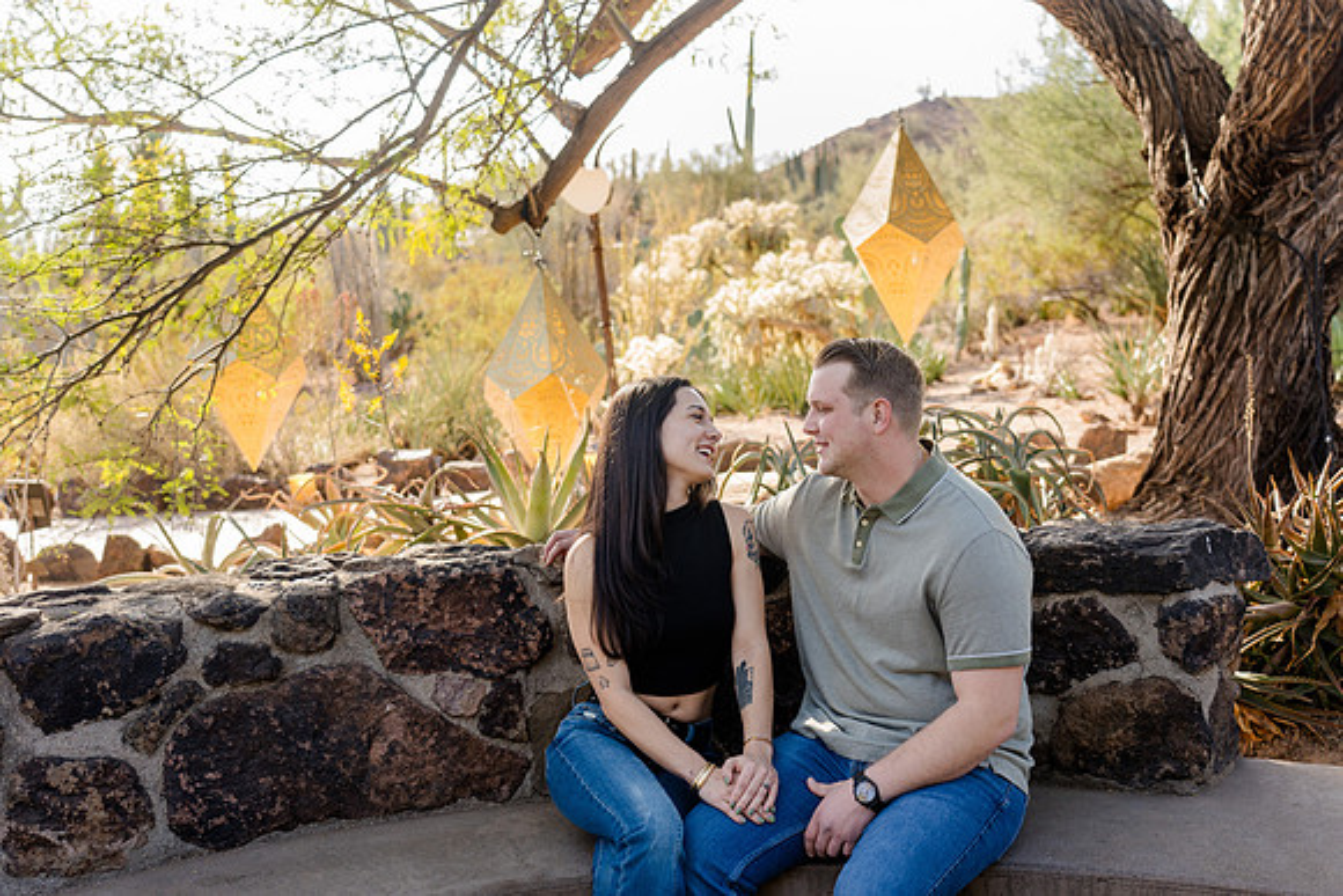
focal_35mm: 42
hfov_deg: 46.4
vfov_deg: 31.9
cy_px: 448
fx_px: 1567
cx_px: 672
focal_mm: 42
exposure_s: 1/250
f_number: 4
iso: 320
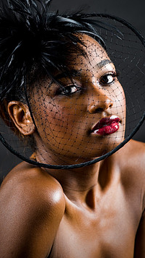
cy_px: 98
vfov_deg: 8.2
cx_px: 74
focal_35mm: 264
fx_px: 1803
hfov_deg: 4.6
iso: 320
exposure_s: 1/125
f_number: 5.6
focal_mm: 200
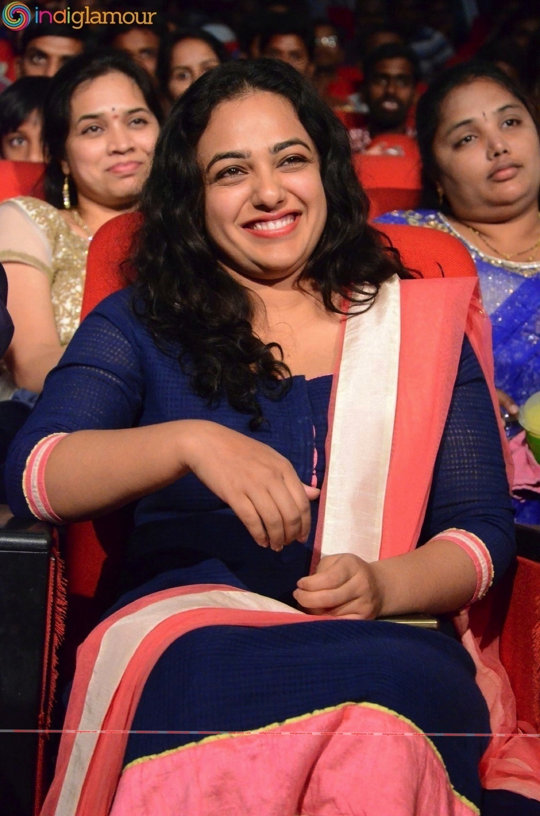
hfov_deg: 13.0
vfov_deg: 19.5
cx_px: 270
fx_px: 2372
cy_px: 408
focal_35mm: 105
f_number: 5.6
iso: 8000
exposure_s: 1/125
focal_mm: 70
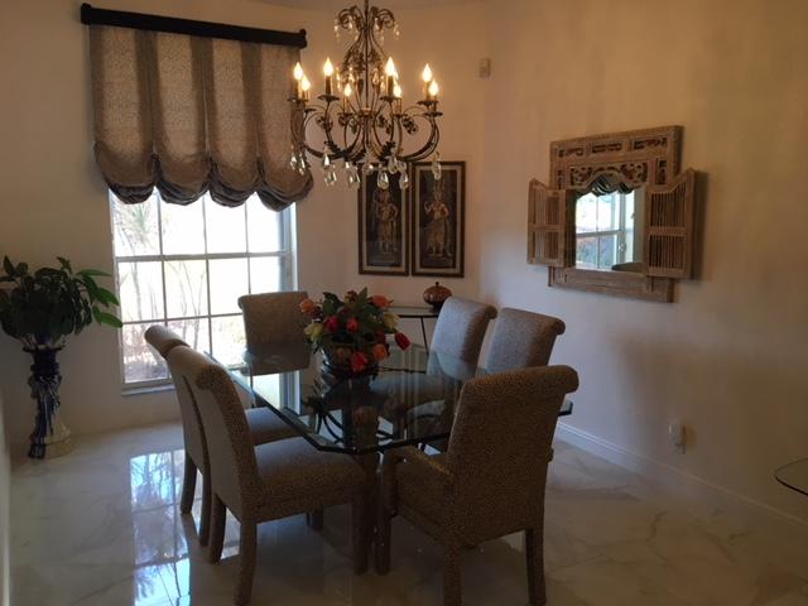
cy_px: 303
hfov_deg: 61.7
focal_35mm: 29
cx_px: 404
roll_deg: +0.1
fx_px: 677
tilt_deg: -9.0
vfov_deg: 48.2
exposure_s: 1/30
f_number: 2.2
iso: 32
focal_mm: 4.15
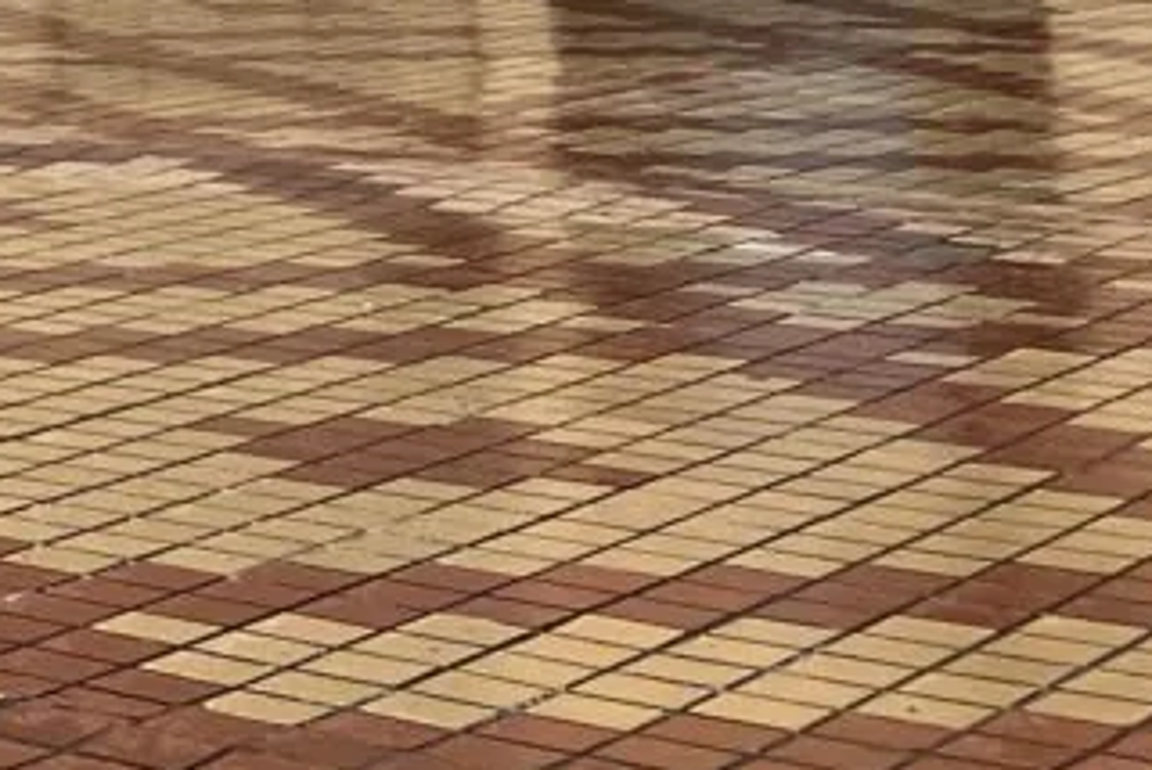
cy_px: -1166
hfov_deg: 12.3
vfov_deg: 9.0
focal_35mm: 135
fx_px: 4324
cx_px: -1534
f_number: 1.5
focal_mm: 5.7
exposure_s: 1/1112
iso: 50
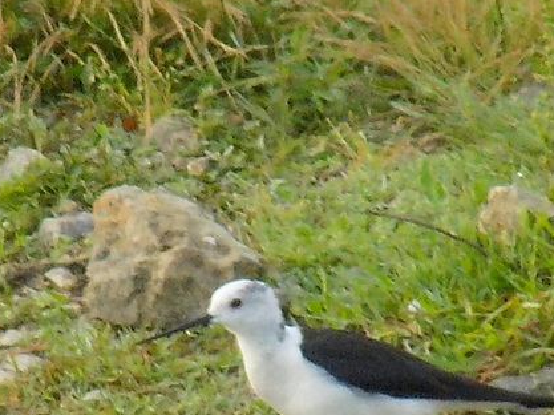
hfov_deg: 0.8
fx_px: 41111
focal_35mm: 2571
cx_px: -159
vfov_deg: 0.6
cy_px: 369
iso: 140
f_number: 5.9
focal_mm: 112
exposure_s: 1/125
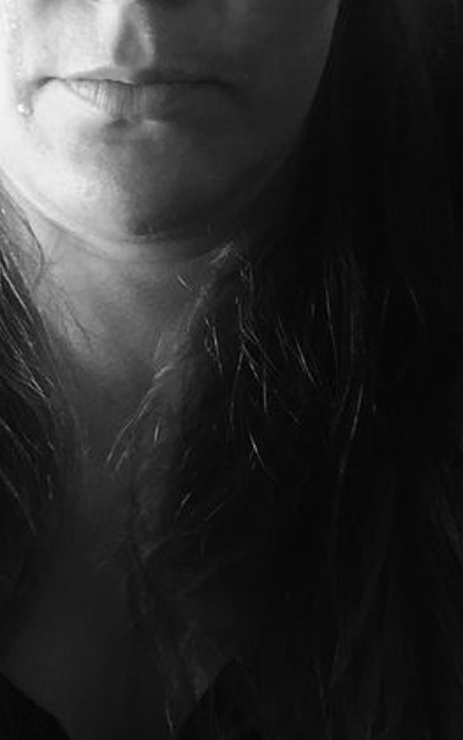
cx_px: 127
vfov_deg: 38.2
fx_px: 1050
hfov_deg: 24.6
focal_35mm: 52
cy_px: 214
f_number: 2.2
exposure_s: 1/33
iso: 125
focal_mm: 2.65
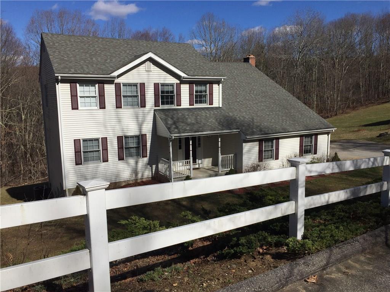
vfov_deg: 48.2
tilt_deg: -9.1
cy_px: 146
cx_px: 195
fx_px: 327
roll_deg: -0.1
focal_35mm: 29
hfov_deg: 61.7
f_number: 2.2
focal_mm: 4.15
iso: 32
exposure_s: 1/5650
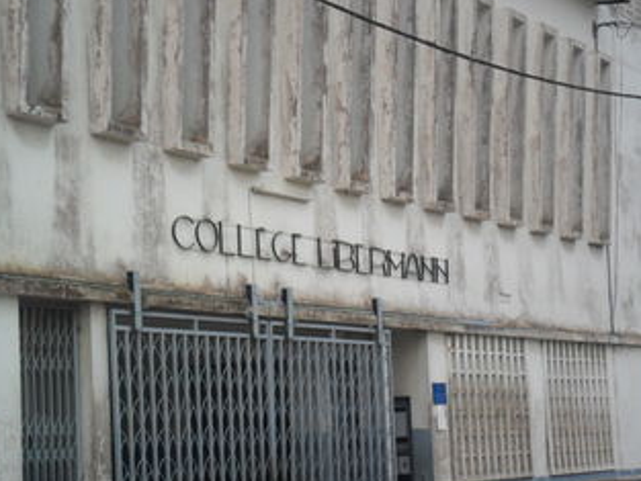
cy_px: 274
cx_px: 319
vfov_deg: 13.5
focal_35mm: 110
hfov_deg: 17.9
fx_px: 2038
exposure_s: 1/250
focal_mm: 15.4
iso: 100
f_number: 4.3
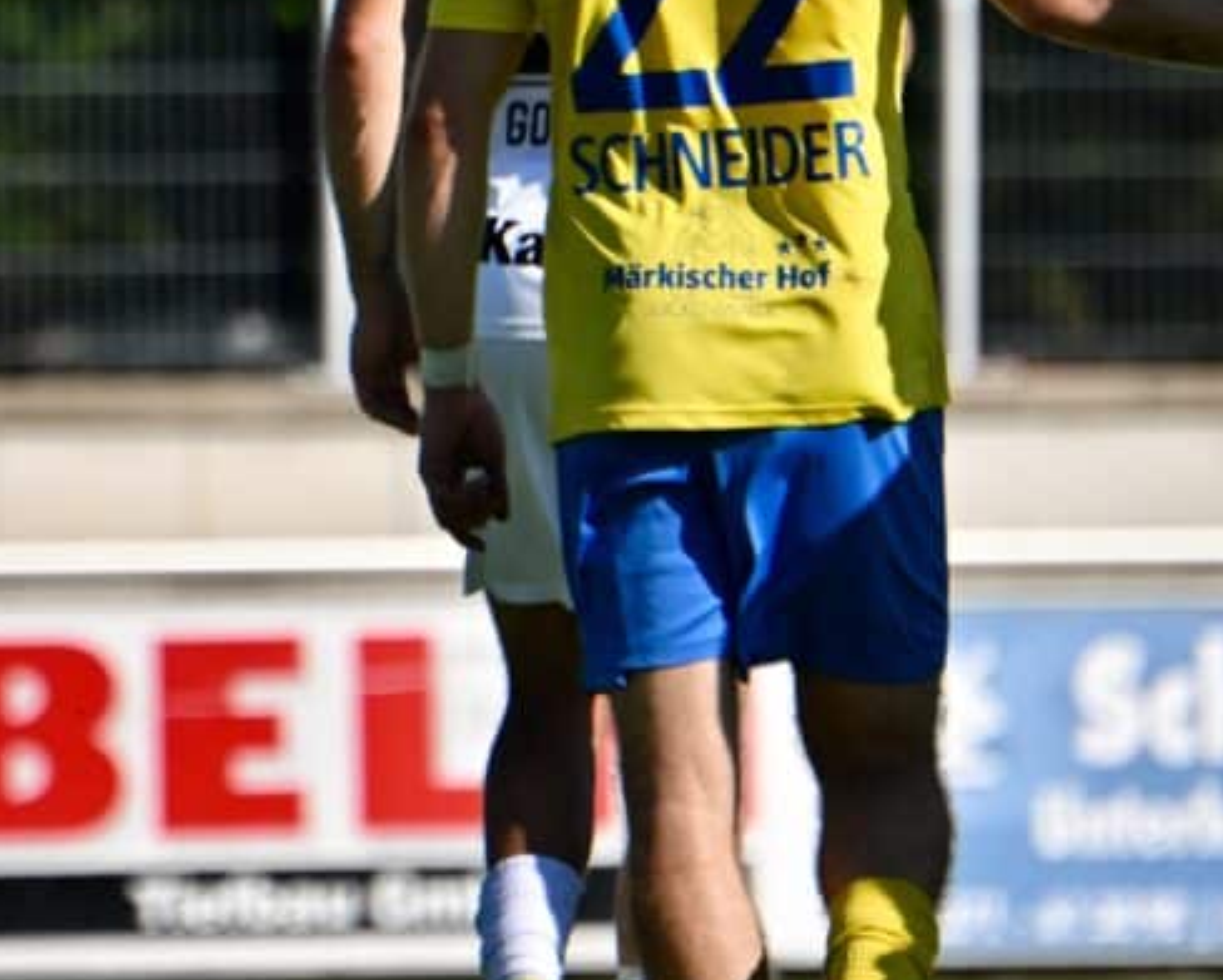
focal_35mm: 1535
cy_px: 239
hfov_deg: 1.3
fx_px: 55594
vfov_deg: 1.0
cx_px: -376
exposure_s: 1/1600
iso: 140
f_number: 5.6
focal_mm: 390
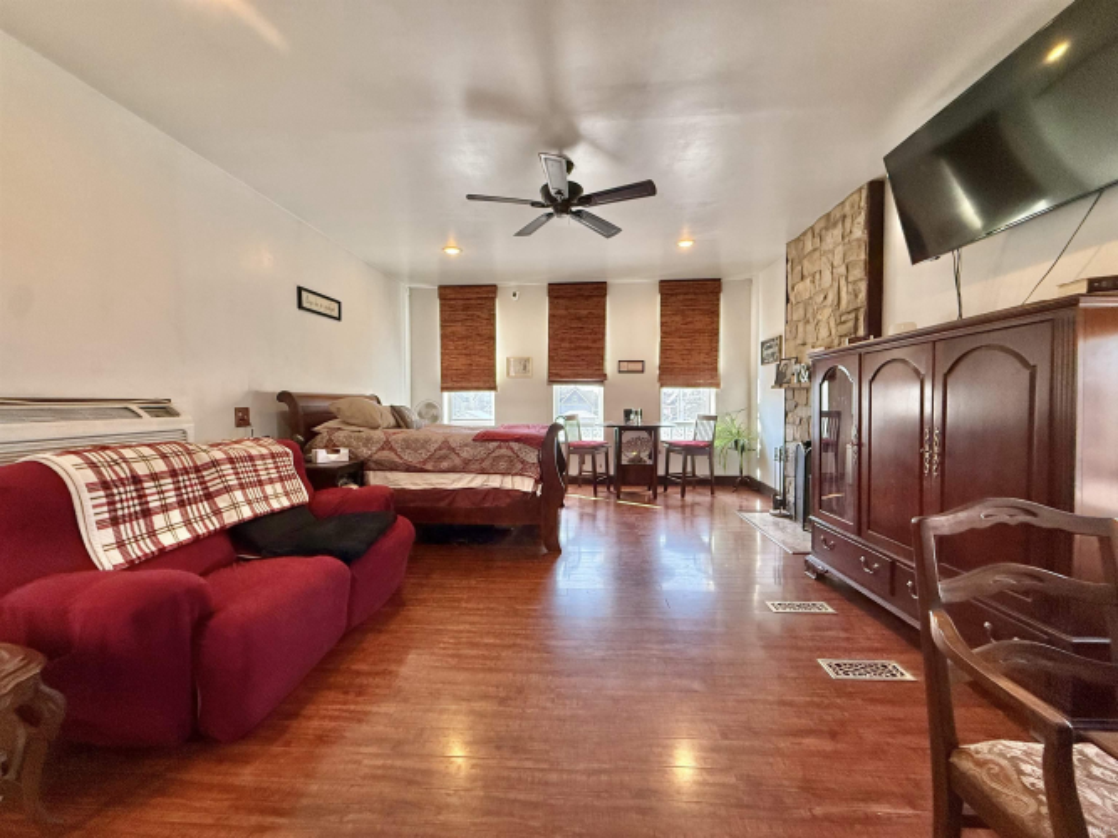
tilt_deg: +1.3
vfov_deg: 85.7
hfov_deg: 102.1
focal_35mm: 14
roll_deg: -0.1
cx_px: 559
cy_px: 419
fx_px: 452
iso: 250
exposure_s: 1/120
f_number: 2.2
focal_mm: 2.22
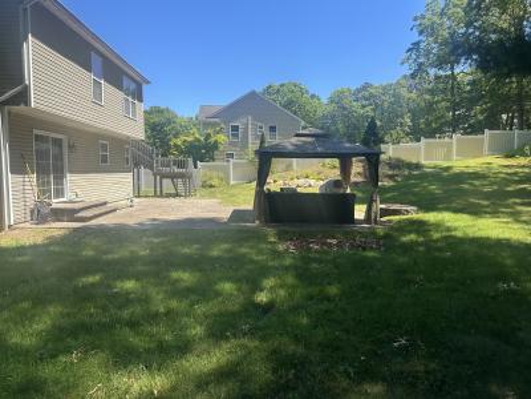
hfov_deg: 71.6
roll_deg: +0.0
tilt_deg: -3.7
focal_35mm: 24
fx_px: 368
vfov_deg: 56.8
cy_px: 200
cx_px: 266
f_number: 1.78
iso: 80
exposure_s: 1/1692
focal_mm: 6.86
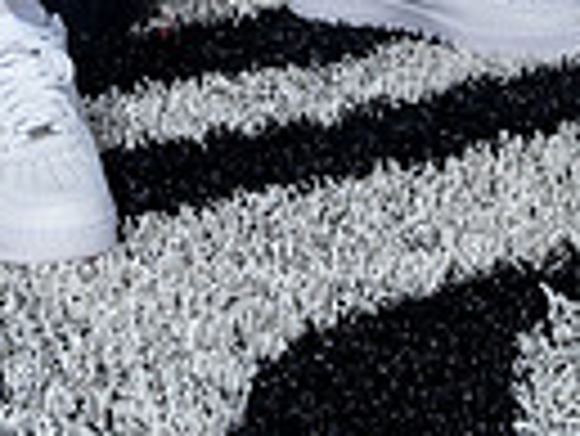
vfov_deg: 10.1
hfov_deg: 15.0
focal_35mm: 131
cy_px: -548
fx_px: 2197
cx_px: 184
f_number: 8
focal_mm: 39
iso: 320
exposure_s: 1/125
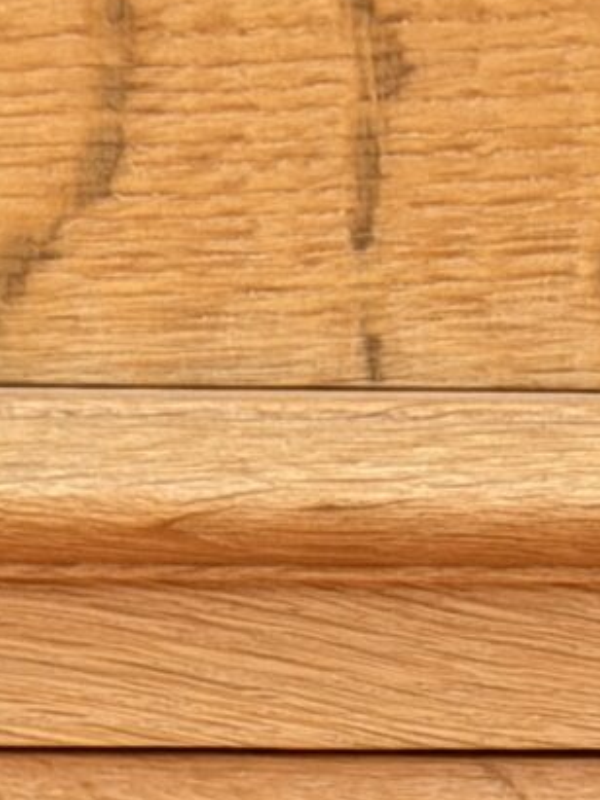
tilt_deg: -13.3
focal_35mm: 299
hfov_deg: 4.8
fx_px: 6914
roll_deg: -0.9
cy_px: 2213
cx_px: 1457
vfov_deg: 6.2
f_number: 1.78
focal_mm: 6.76
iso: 64
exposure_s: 1/794
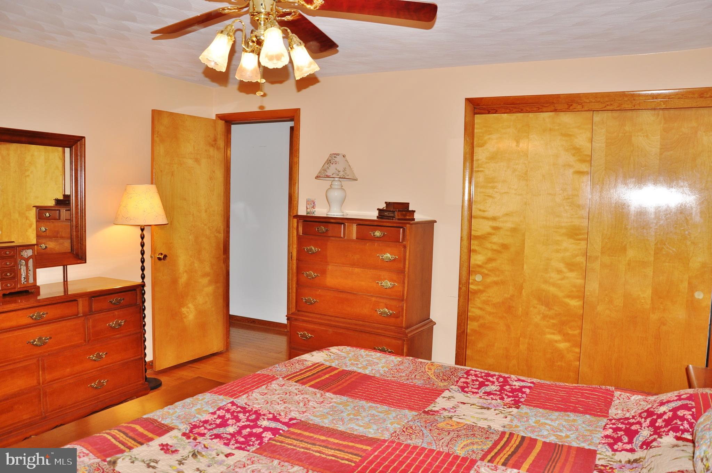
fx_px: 533
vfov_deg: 47.8
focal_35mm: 27
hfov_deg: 67.4
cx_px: 356
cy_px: 236
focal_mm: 18
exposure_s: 1/60
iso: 200
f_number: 5.6
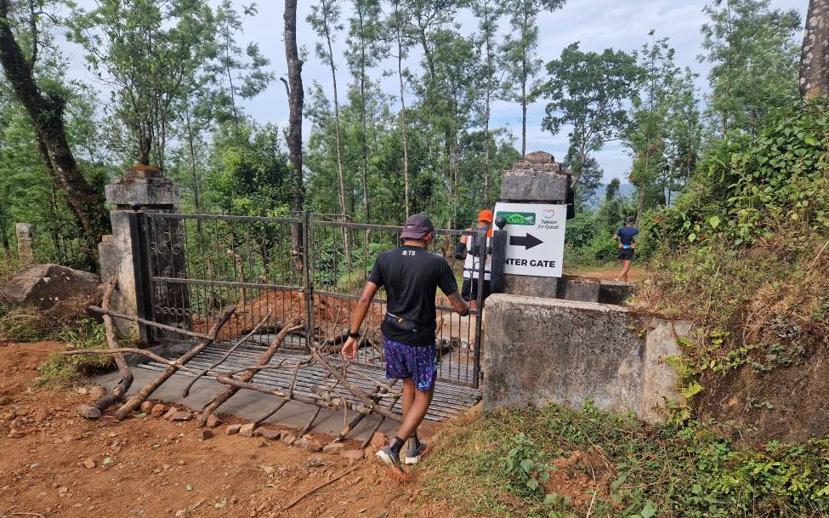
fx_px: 565
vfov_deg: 49.2
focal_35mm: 25
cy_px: 286
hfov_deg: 72.6
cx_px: 419
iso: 50
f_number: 1.8
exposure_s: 1/790
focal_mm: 5.4
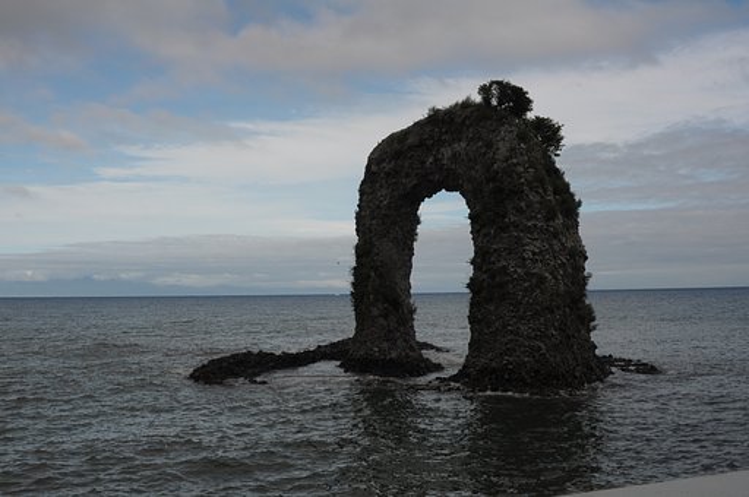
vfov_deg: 35.4
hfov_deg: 51.3
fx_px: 779
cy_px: 248
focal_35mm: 38
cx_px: 374
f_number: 13
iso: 320
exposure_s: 1/640
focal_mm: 25
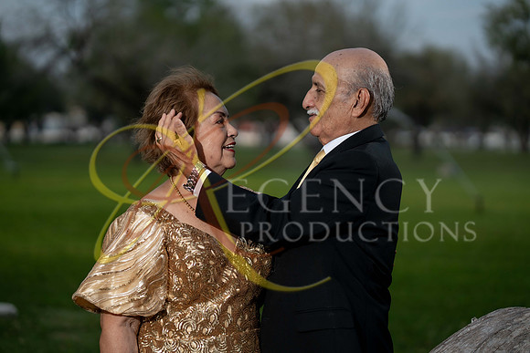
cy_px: 176
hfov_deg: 23.9
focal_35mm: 85
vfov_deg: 16.1
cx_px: 265
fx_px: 1252
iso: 200
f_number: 2.2
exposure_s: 1/2500
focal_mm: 85
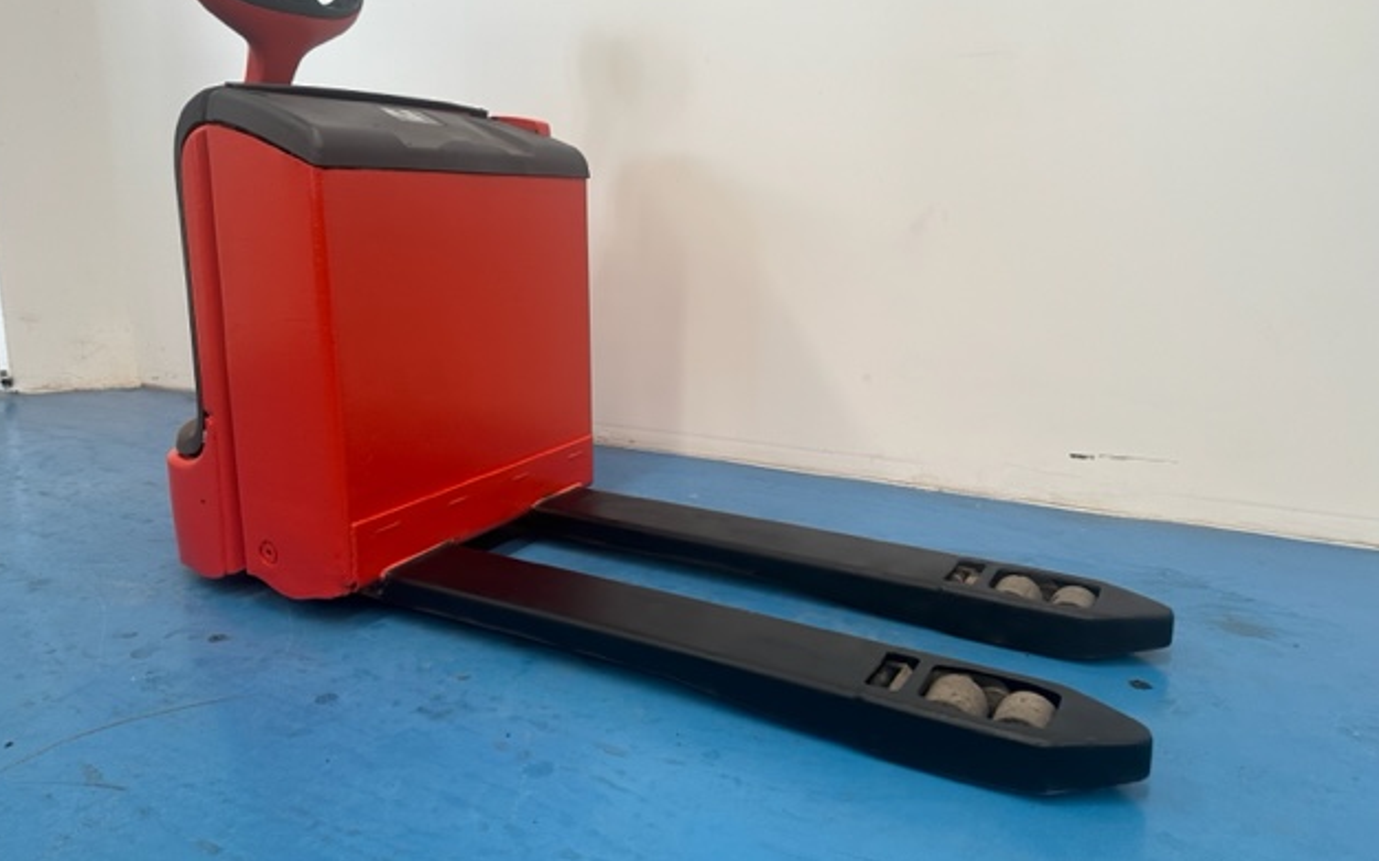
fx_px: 977
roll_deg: +0.1
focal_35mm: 26
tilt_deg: -11.2
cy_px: 377
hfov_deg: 70.4
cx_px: 676
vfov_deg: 47.5
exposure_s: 1/121
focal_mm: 6.86
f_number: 1.78
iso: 160
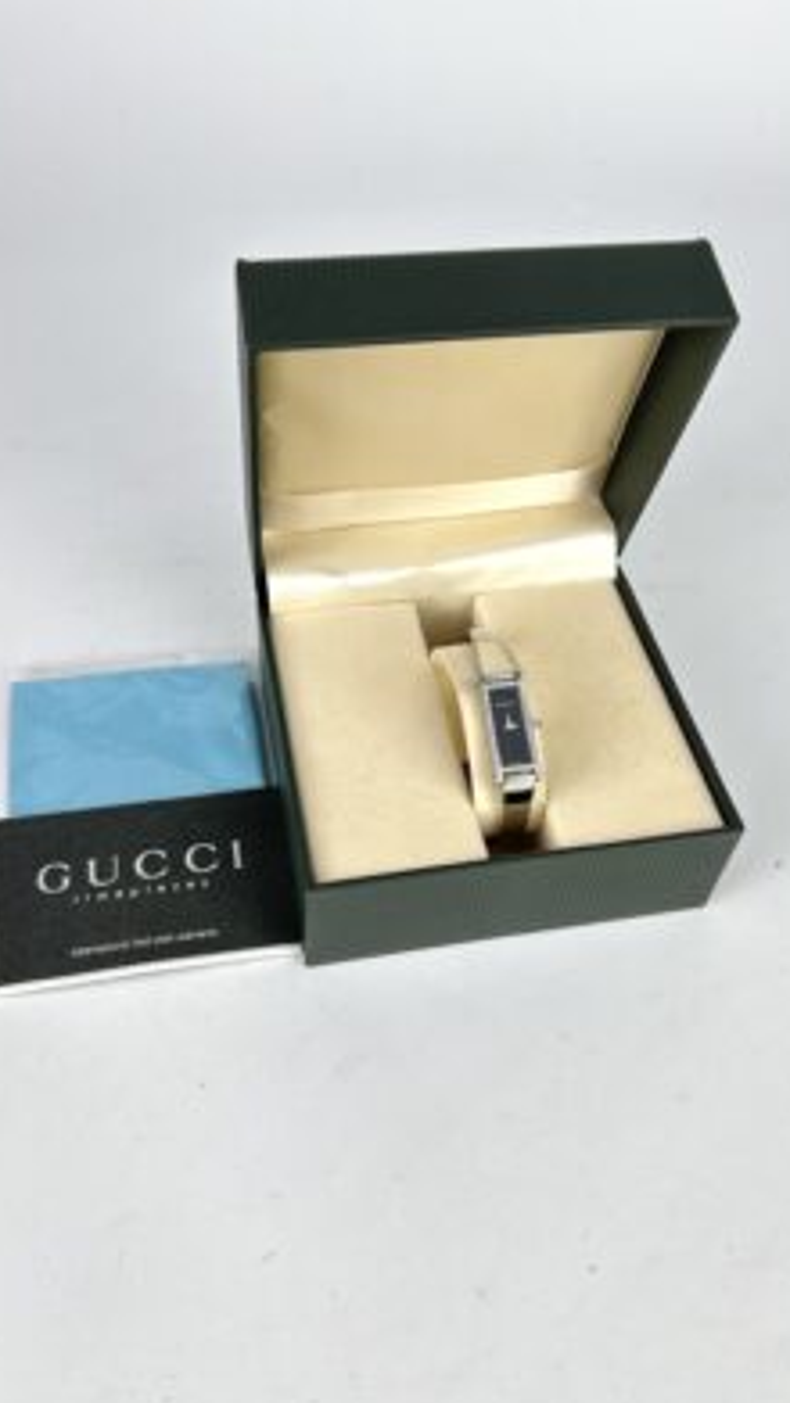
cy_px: 710
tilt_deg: -49.3
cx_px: 399
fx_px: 1080
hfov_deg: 40.2
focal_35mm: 29
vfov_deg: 66.1
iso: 32
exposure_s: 1/127
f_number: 1.5
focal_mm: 5.7
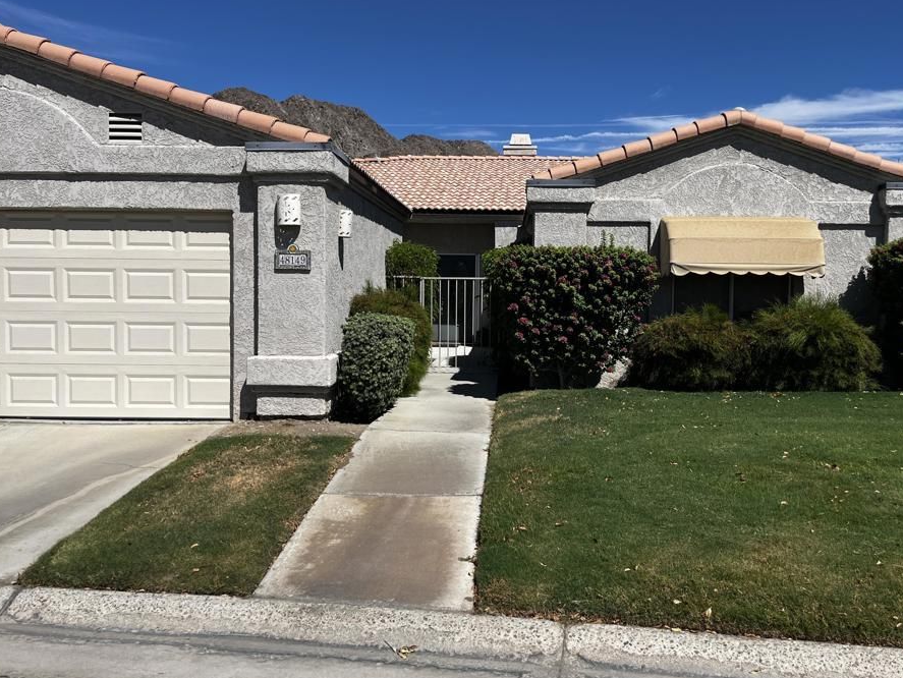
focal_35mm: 30
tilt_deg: -4.4
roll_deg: -0.2
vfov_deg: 46.8
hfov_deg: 59.9
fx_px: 783
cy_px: 319
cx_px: 491
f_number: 1.6
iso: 50
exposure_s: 1/5848
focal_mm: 5.1
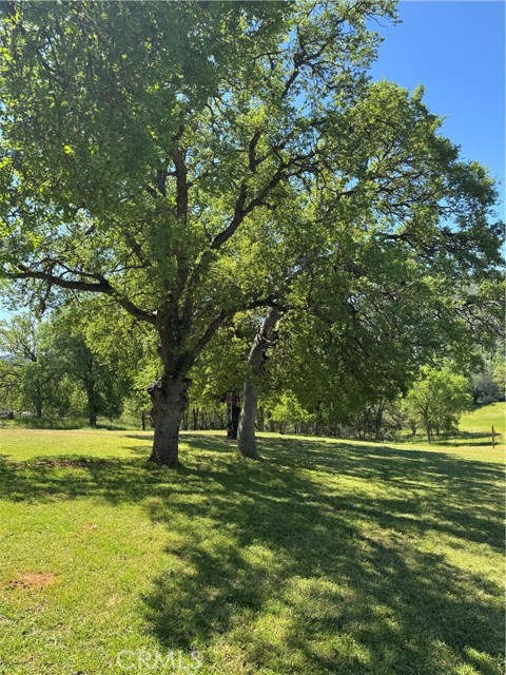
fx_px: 468
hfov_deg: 56.8
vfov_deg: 71.6
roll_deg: +1.0
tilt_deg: +3.4
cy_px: 338
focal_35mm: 24
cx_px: 253
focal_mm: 6.76
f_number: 1.78
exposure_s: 1/1151
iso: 80
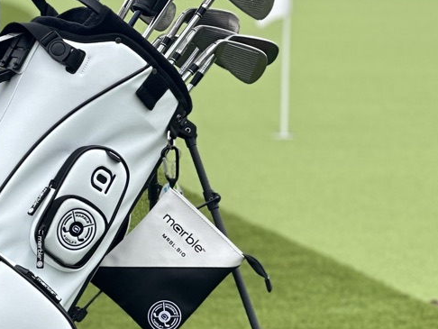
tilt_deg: -7.2
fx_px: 2405
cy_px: 238
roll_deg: +1.7
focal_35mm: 190
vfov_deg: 7.8
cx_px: -89
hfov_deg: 10.2
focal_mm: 9
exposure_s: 1/190
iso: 25
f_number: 2.8
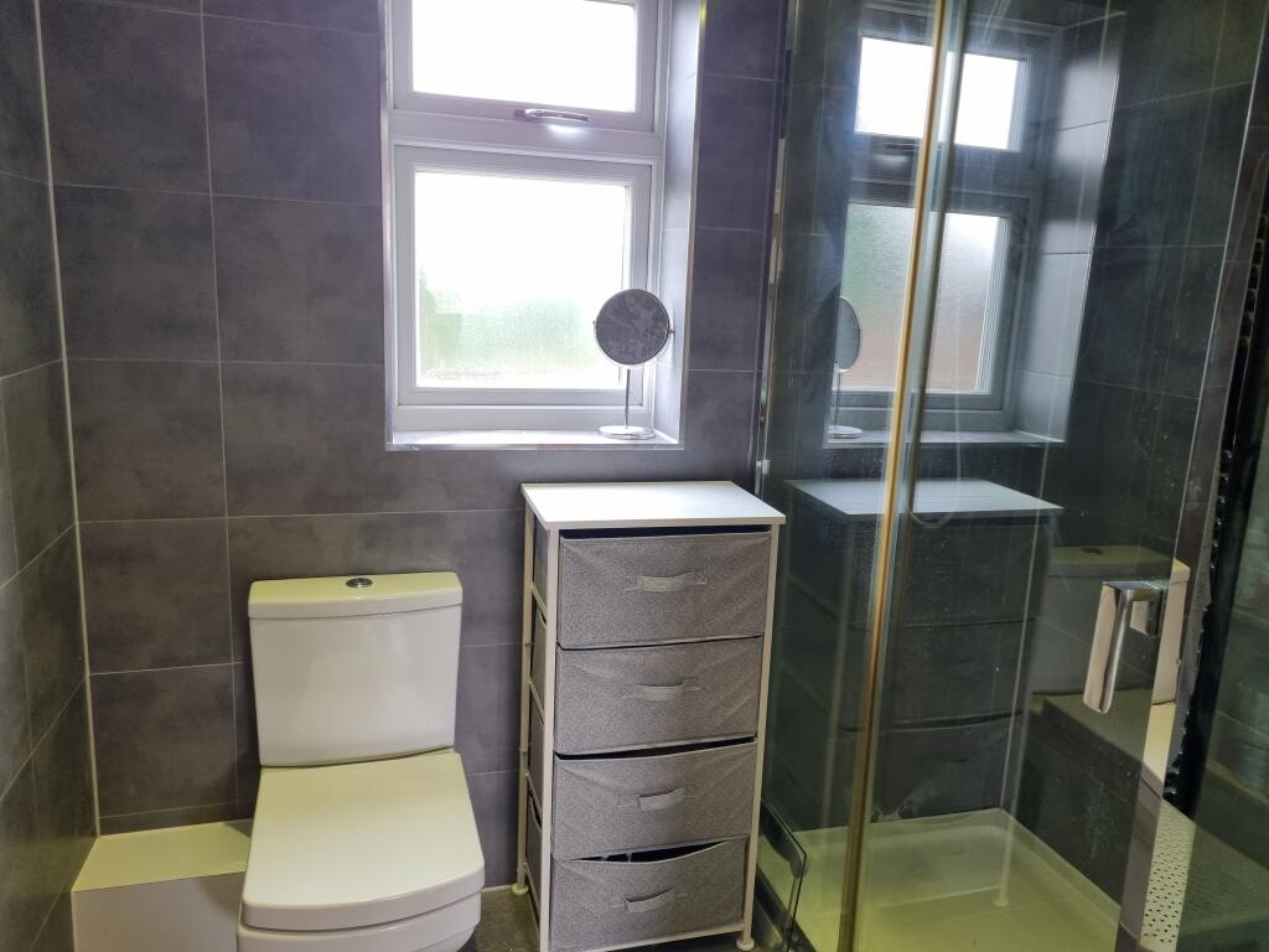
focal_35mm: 26
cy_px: 476
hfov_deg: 67.3
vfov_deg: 53.1
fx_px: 953
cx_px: 634
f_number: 1.8
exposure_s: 1/120
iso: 200
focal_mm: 5.4
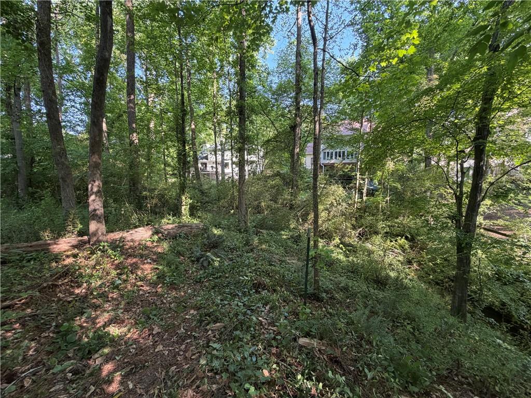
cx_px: 266
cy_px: 199
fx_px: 215
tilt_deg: -7.5
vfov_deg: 85.7
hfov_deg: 102.1
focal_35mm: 14
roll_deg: +0.4
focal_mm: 2.22
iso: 160
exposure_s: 1/121
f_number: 2.2
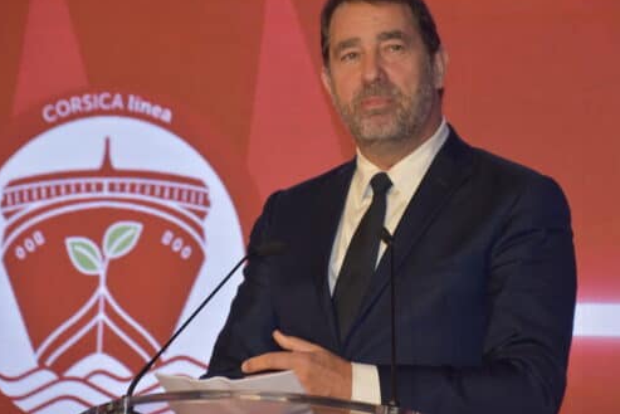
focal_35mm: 265
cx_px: 346
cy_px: 165
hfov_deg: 7.8
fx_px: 4558
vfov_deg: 5.2
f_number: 6
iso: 800
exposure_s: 1/125
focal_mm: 145
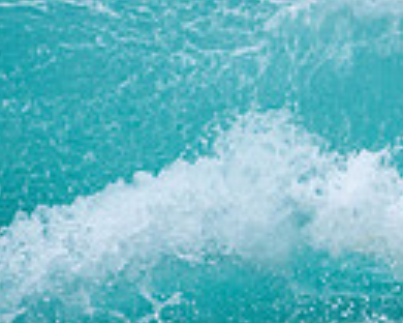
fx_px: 37511
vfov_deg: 0.5
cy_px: 120
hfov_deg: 0.6
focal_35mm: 3145
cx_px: 775
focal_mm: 500
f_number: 5.6
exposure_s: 1/2500
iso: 1250
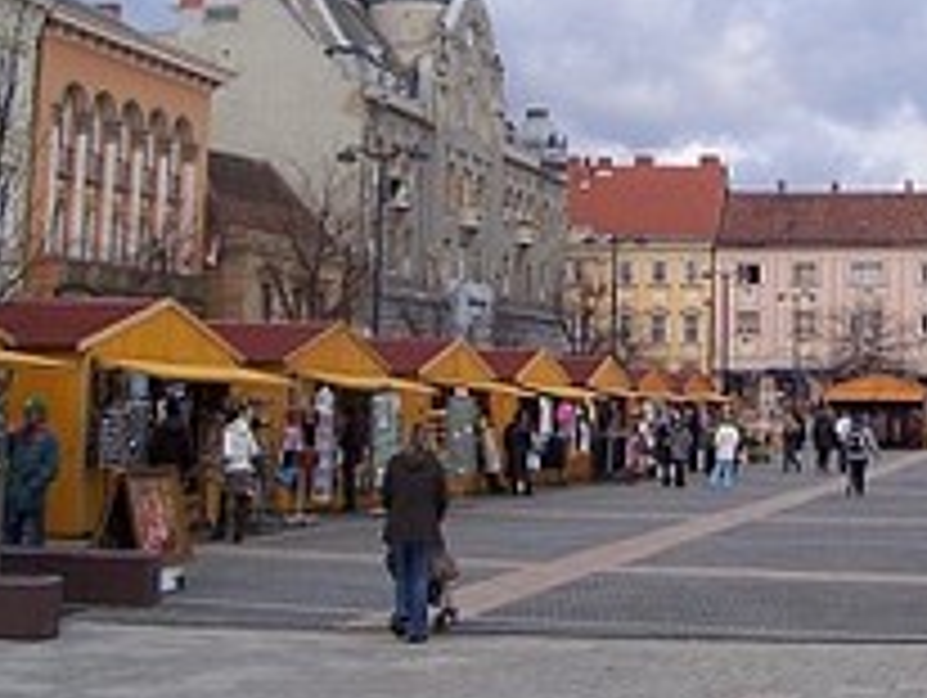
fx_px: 1770
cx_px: 788
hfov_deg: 28.5
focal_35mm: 66
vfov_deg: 21.9
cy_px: 117
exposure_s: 1/350
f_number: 5.6
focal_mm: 5.6
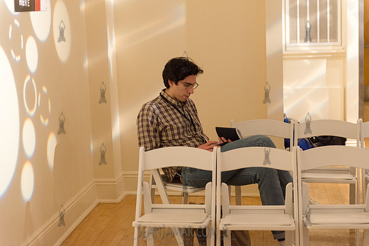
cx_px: 184
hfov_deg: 28.8
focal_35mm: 70
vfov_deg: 19.5
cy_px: 123
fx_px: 718
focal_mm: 70
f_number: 2.8
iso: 4000
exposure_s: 1/200
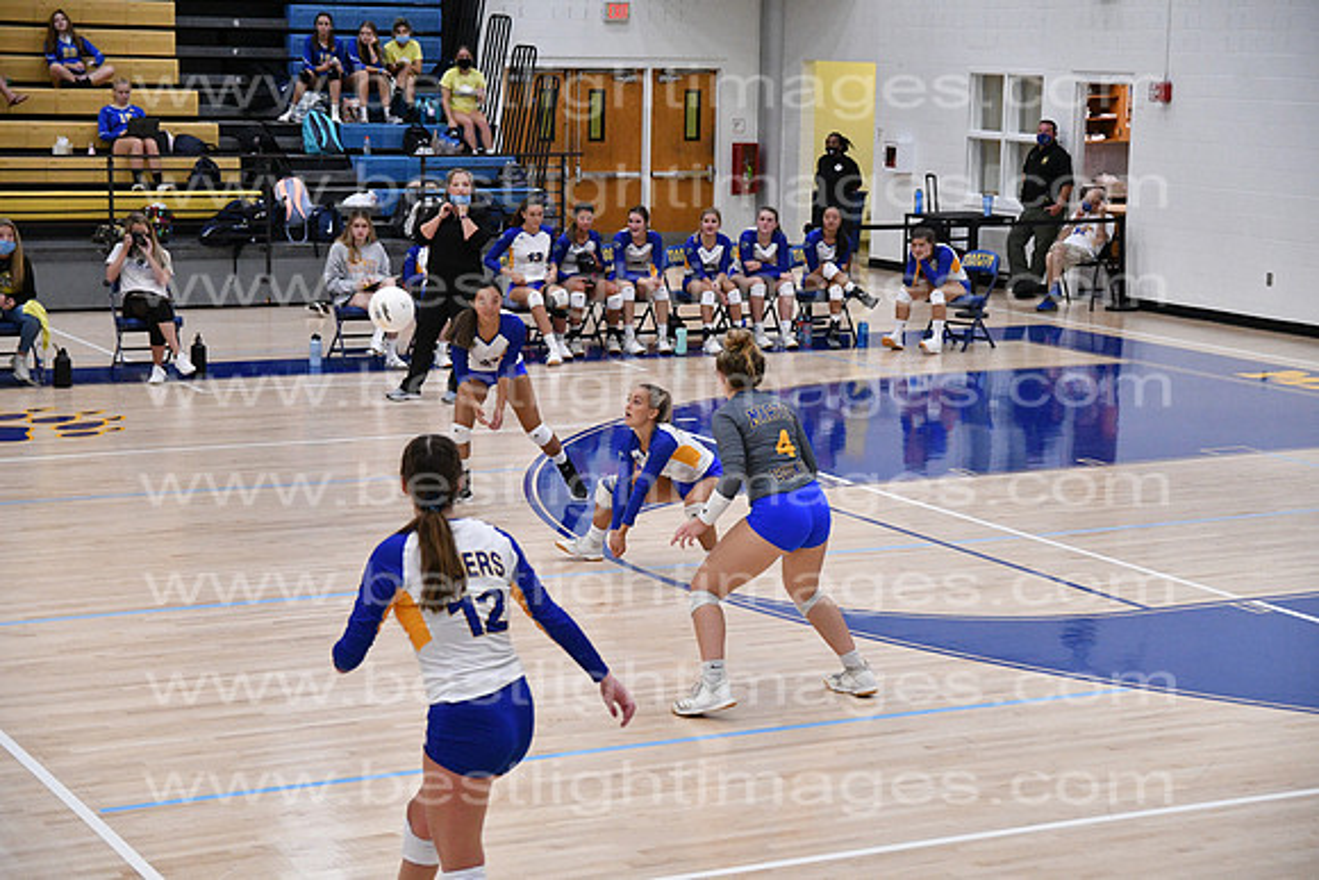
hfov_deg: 27.0
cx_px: 660
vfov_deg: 18.2
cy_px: 440
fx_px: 2748
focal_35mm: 75
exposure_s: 1/1000
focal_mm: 50
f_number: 3.2
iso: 5000
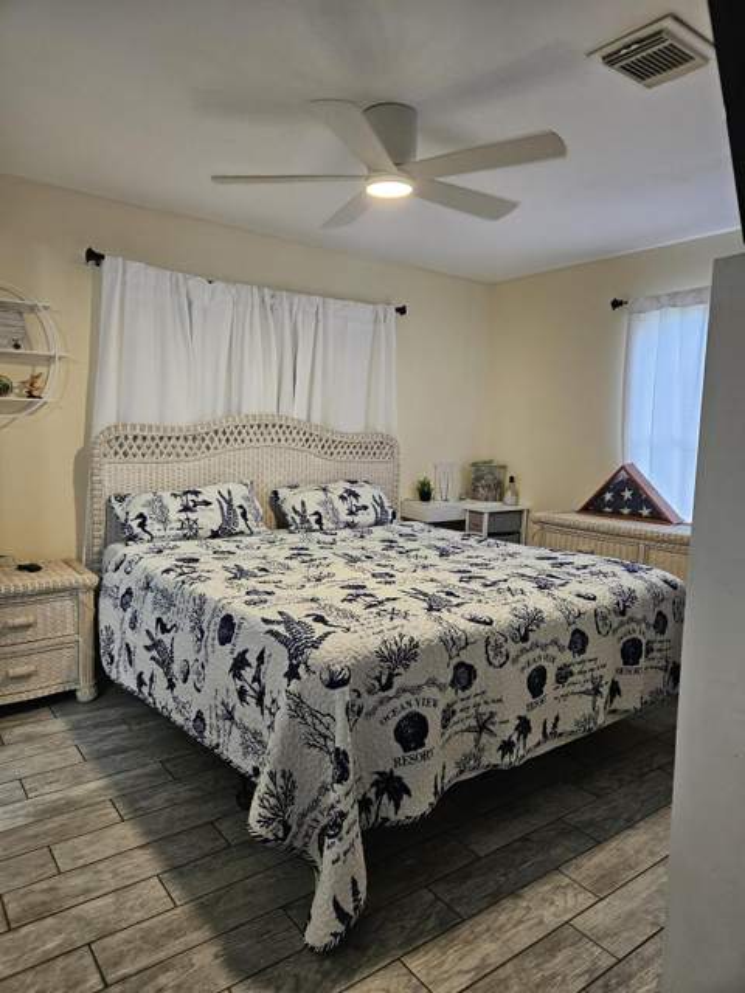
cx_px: 372
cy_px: 496
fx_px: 660
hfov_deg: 58.9
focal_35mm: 23
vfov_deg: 73.9
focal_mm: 5.4
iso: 200
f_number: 1.8
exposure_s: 1/120
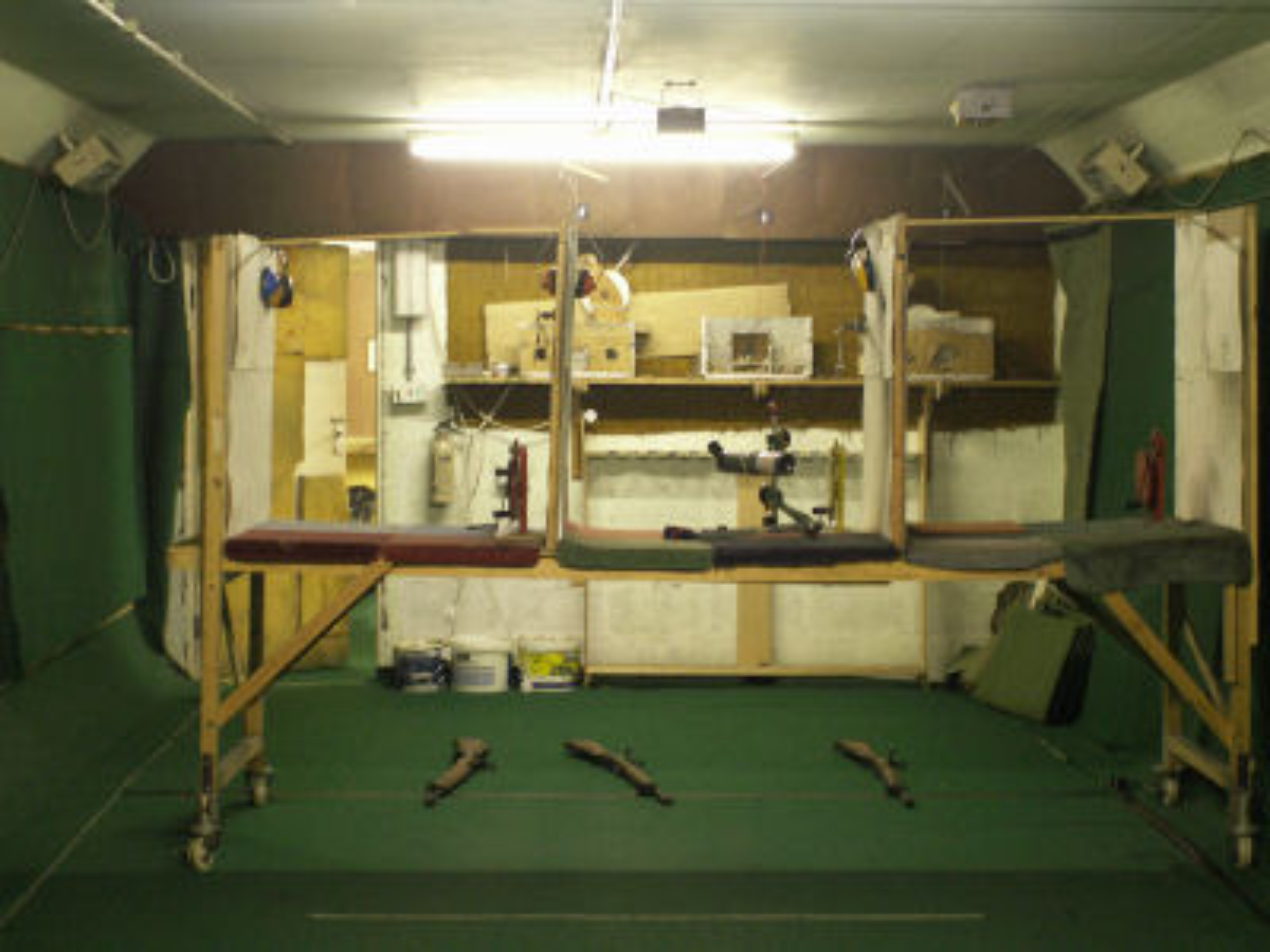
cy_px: 476
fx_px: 2238
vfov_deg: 24.0
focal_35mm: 61
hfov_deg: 31.7
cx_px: 635
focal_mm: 10.15
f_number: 3.2
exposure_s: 1/6
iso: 160
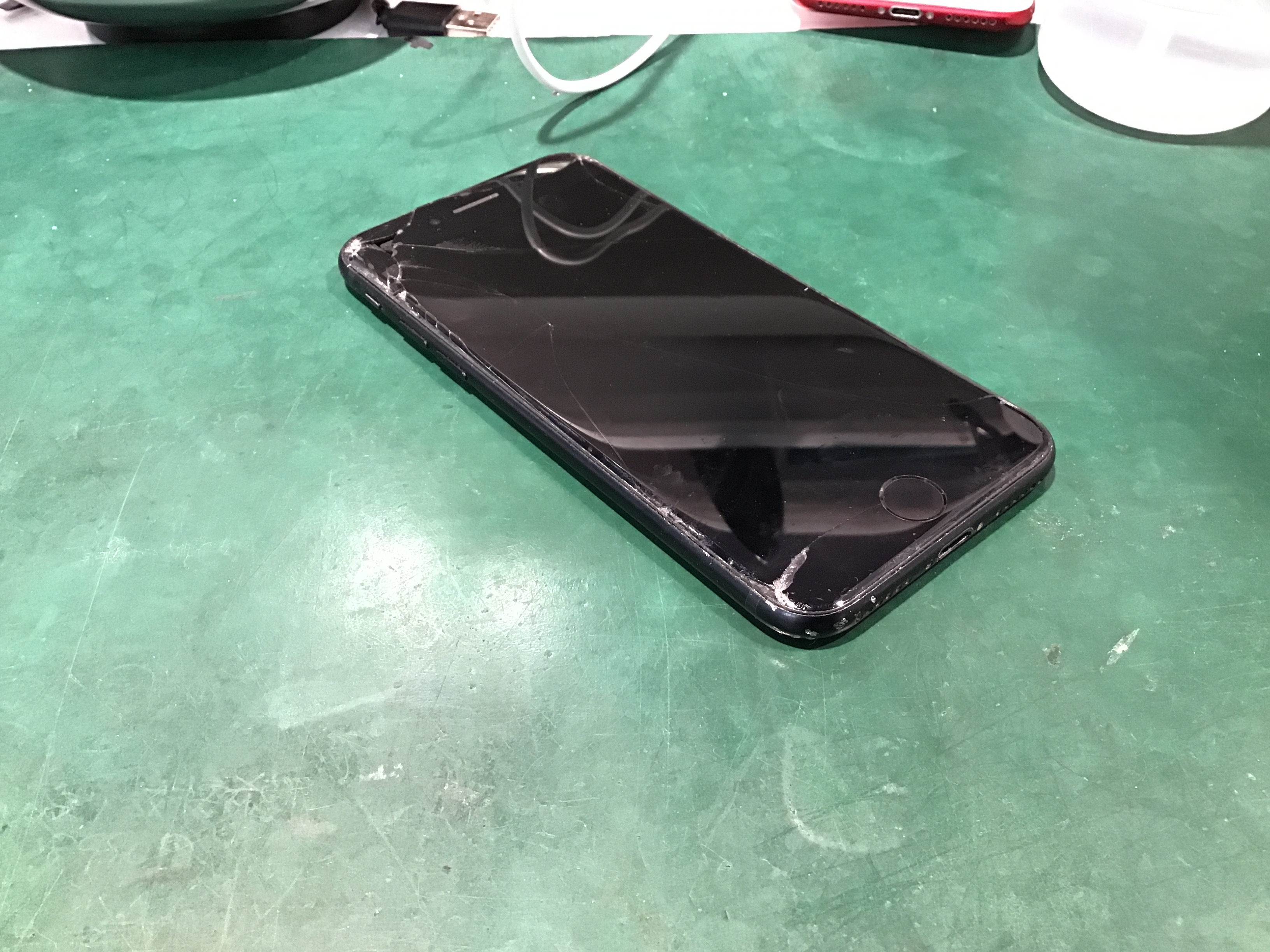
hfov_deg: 58.4
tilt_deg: -44.5
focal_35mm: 31
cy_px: 476
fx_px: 1137
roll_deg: -1.4
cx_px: 635
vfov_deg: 45.4
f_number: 2.4
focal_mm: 3.3
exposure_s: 1/24
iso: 200
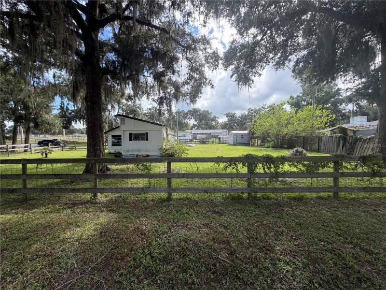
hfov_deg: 102.1
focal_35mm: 14
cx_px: 193
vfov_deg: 85.7
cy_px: 145
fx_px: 156
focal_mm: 2.22
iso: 64
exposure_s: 1/502
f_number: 2.2
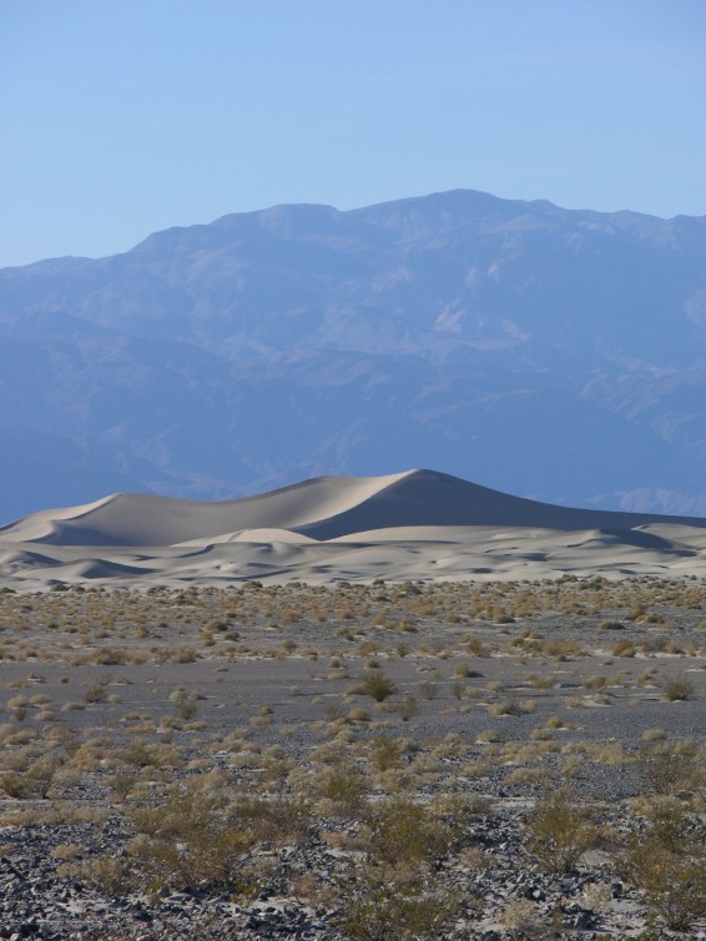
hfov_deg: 6.6
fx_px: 6088
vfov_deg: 8.8
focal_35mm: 224
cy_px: 467
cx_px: 354
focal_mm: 56.7
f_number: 5.8
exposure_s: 1/304
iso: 50
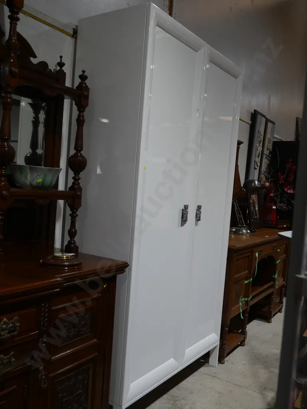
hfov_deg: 41.8
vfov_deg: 53.9
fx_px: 402
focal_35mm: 34
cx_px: 154
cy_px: 204
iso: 200
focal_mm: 17
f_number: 4.5
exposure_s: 1/80
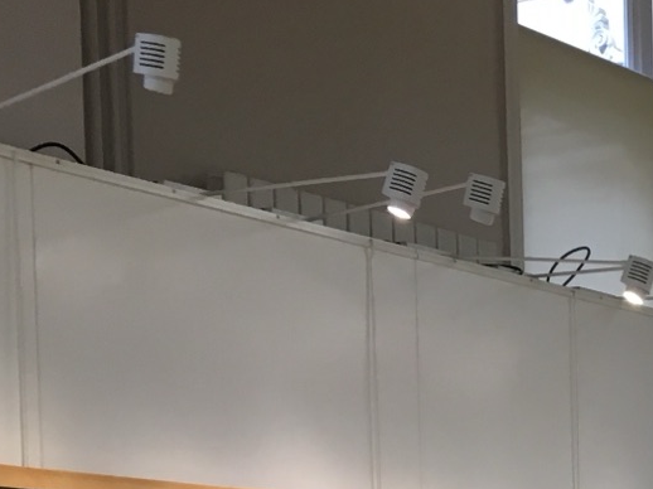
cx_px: 871
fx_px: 2112
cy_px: 812
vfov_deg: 12.3
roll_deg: +0.3
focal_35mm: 112
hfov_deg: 16.5
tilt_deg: -3.1
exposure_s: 1/33
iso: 32
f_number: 2.2
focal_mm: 4.15
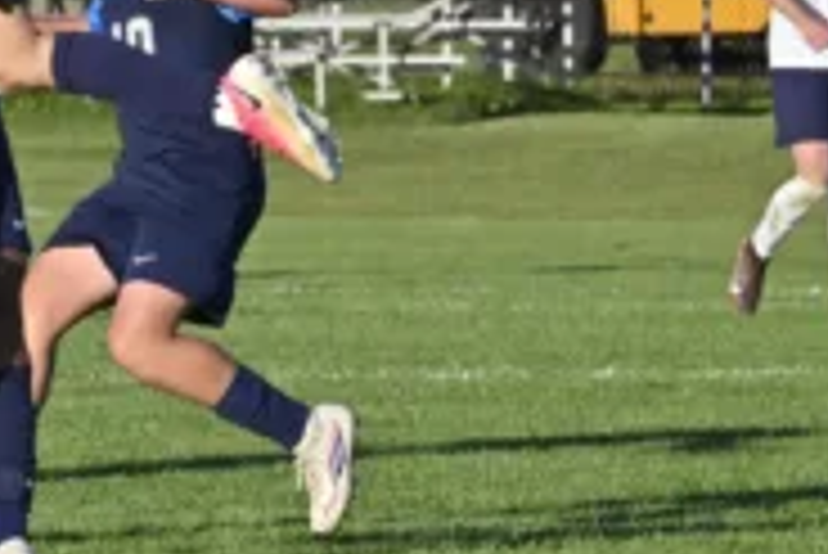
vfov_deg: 2.0
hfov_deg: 3.0
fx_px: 15606
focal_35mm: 678
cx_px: -11
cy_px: -41
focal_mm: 277
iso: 2500
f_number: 18
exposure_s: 1/2500
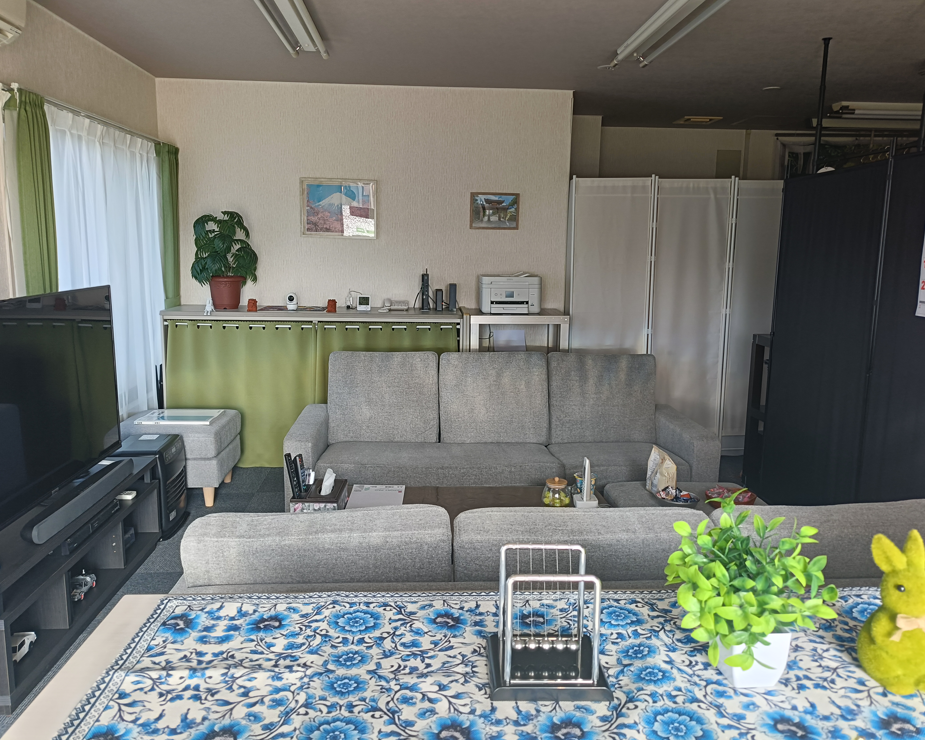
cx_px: 455
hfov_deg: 64.1
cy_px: 364
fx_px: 739
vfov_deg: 53.2
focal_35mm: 27
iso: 250
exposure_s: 1/50
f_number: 1.7
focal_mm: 4.7
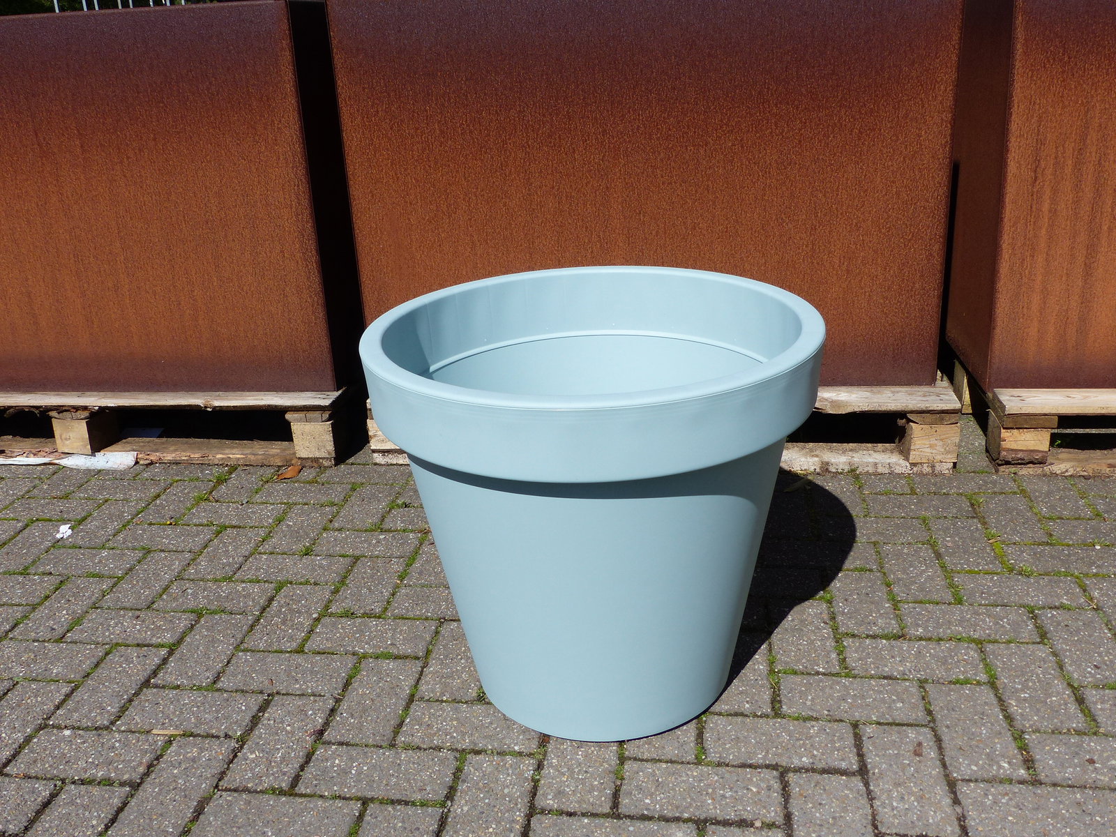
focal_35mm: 32
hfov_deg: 56.8
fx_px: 1032
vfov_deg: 44.2
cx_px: 558
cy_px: 418
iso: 100
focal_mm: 5.8
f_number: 4
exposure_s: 1/1600
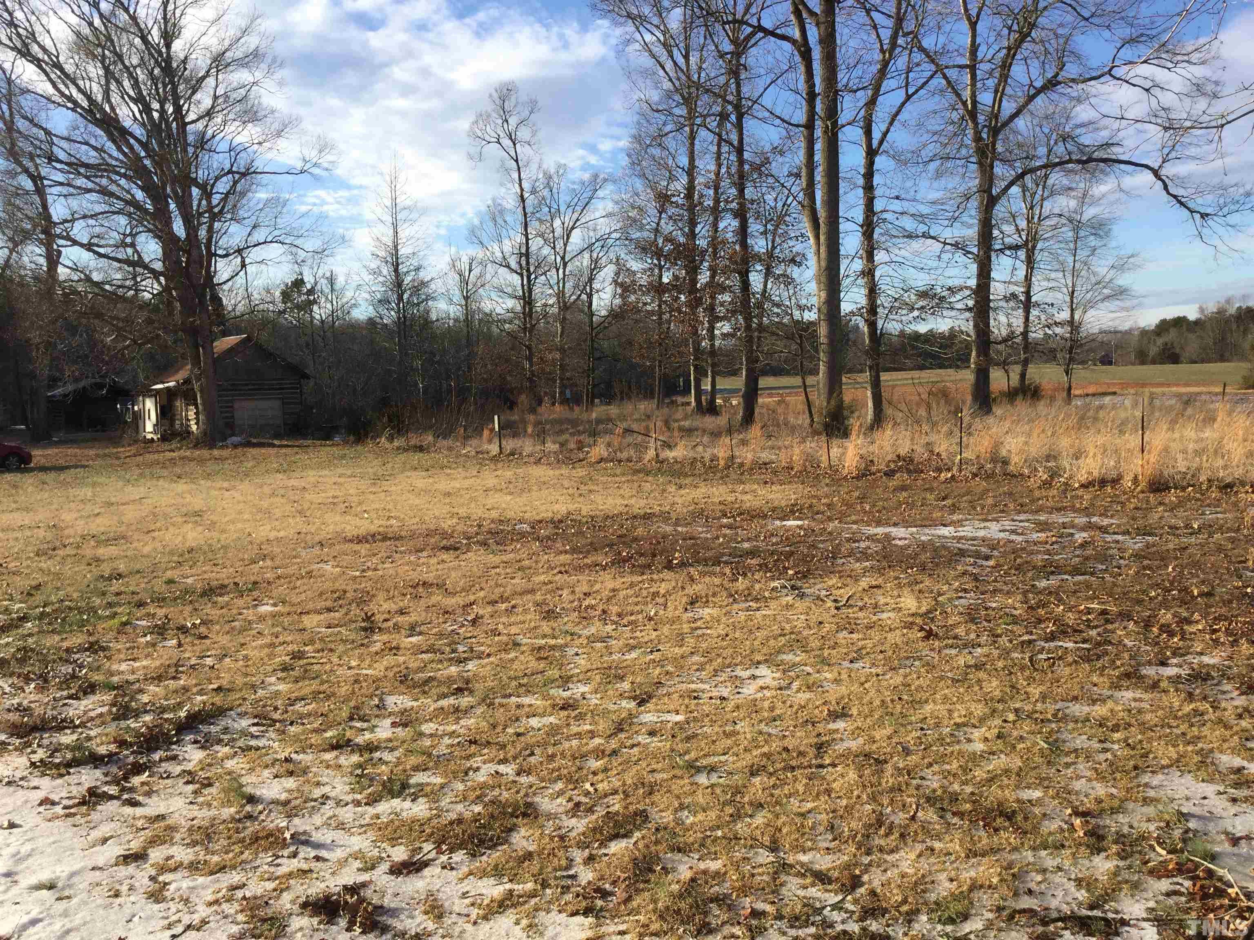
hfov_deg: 58.4
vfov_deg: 45.4
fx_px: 1123
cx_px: 627
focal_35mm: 31
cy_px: 470
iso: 25
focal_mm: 3.3
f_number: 2.4
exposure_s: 1/947
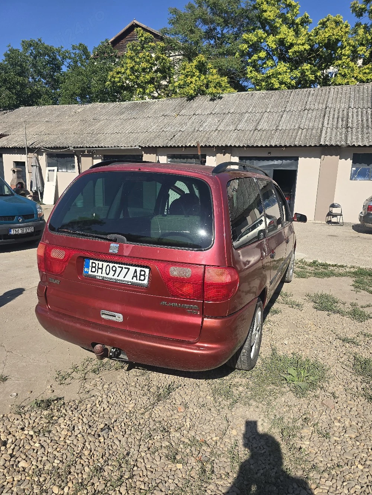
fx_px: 330
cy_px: 248
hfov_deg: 58.9
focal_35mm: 23
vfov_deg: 73.9
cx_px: 186
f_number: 1.7
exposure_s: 1/714
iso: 12
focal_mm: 6.3
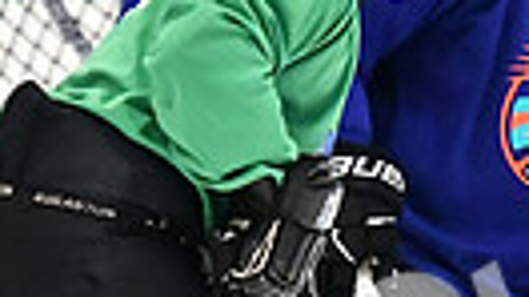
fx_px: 18389
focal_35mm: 1312
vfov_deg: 0.9
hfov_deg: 1.6
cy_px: 251
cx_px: 549
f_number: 2.8
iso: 8000
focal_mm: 190
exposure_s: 1/1600
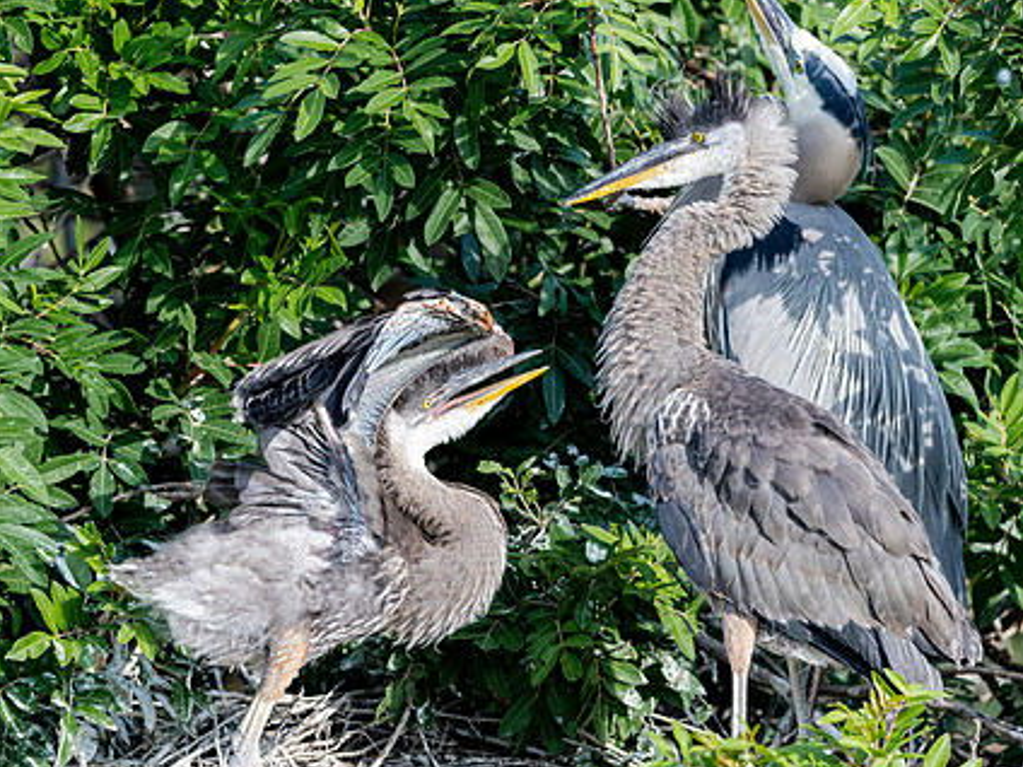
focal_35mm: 919
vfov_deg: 1.6
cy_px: 449
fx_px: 27159
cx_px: 357
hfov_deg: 2.2
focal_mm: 600
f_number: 4
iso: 640
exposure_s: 1/2000
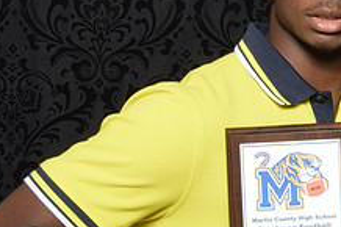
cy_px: 45
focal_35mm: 104
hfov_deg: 18.4
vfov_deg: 13.1
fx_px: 984
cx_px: 432
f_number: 20
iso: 500
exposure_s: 1/60
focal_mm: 26
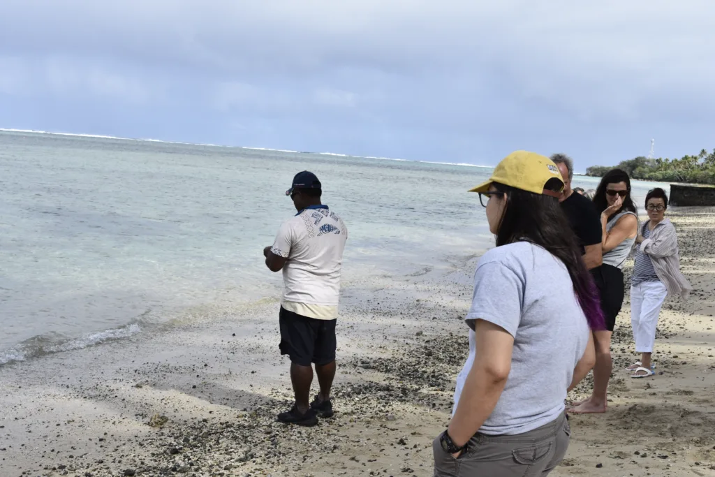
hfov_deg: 43.6
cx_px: 358
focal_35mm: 45
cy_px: 238
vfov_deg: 29.9
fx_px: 894
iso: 180
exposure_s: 1/500
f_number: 8
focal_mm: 30
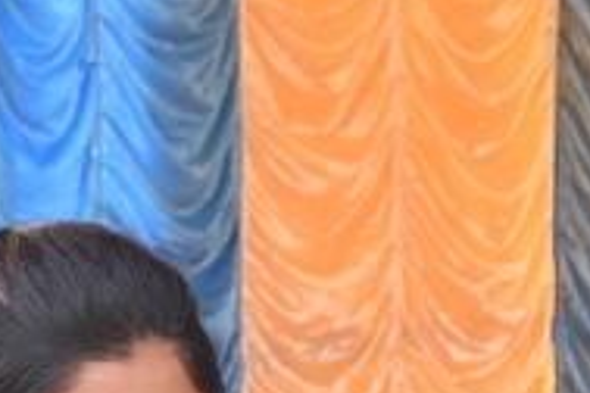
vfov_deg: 7.1
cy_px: 649
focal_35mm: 190
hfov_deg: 10.3
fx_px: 3114
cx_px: 983
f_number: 4
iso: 250
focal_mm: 27
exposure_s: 1/160
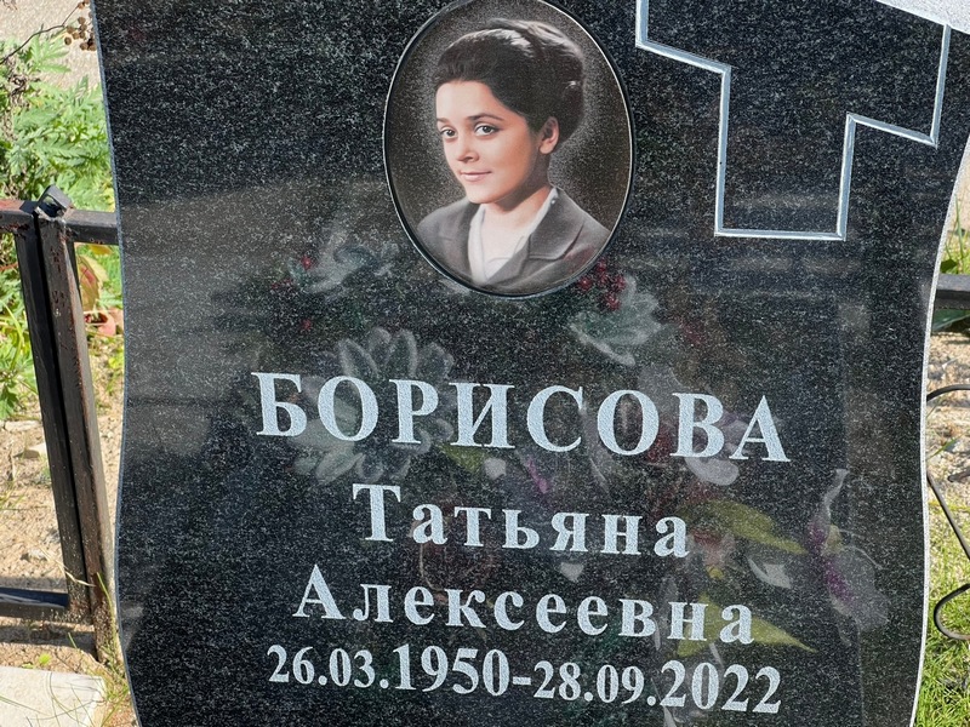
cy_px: 364
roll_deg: +0.8
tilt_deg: -32.0
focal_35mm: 77
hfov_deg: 25.3
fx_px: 2158
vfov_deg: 19.1
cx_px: 485
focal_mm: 9
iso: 32
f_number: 2.8
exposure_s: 1/199
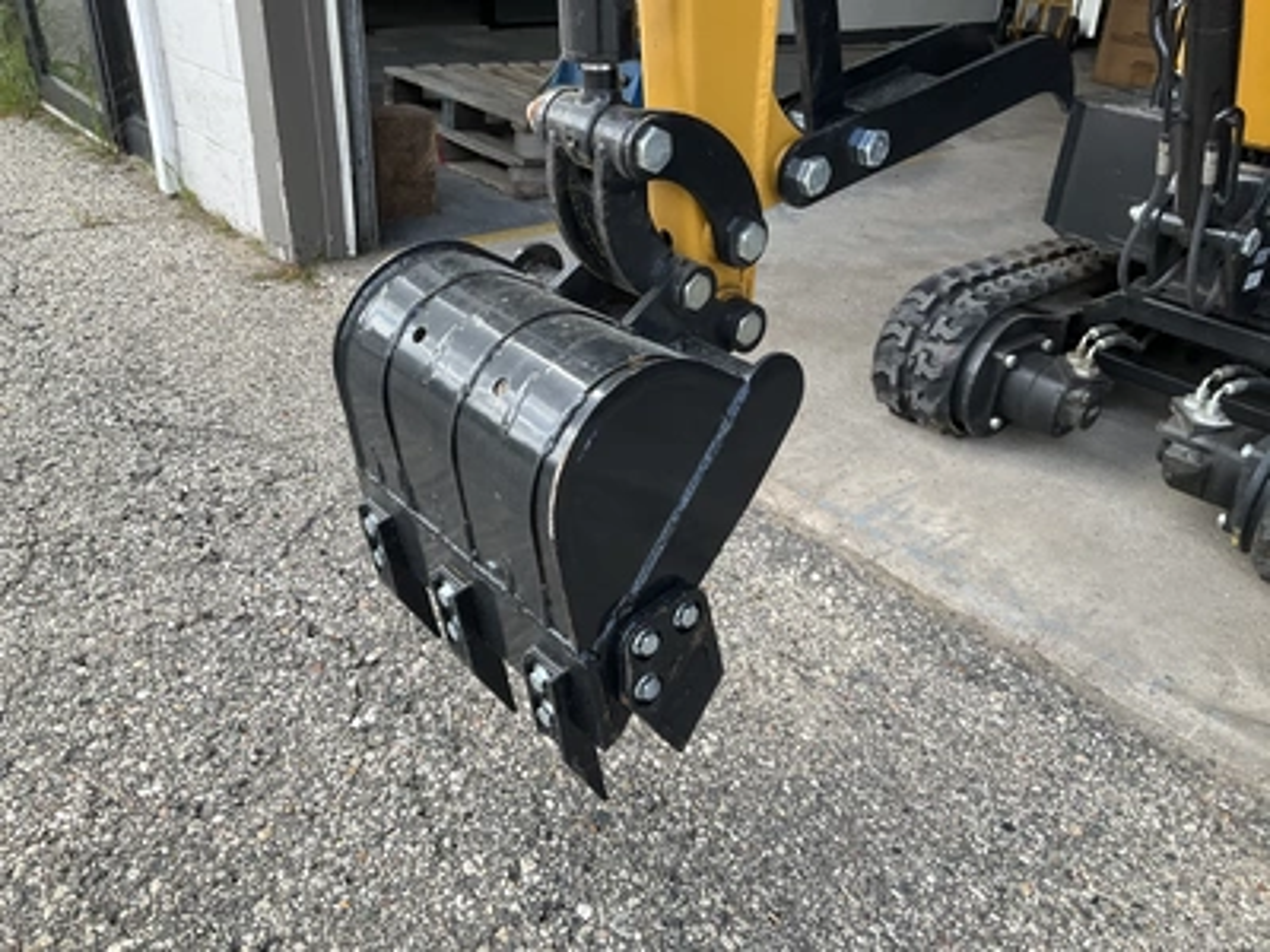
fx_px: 1064
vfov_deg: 48.2
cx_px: 635
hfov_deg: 61.7
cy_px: 476
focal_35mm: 29
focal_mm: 3
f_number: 1.8
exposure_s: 1/243
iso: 20
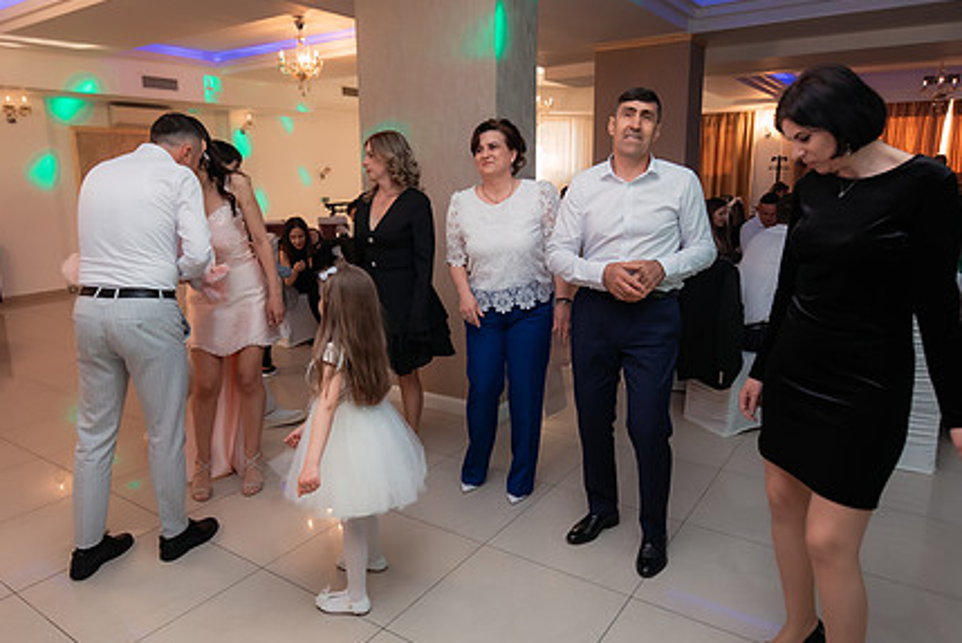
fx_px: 642
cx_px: 463
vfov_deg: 53.2
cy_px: 310
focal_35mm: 24
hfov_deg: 73.7
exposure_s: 1/200
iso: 1600
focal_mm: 15
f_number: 2.8
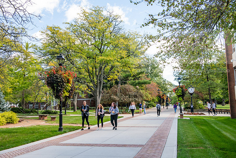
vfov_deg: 33.4
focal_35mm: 40
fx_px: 262
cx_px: 118
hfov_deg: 48.4
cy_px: 79
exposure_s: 1/250
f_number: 5
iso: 200
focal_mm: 40
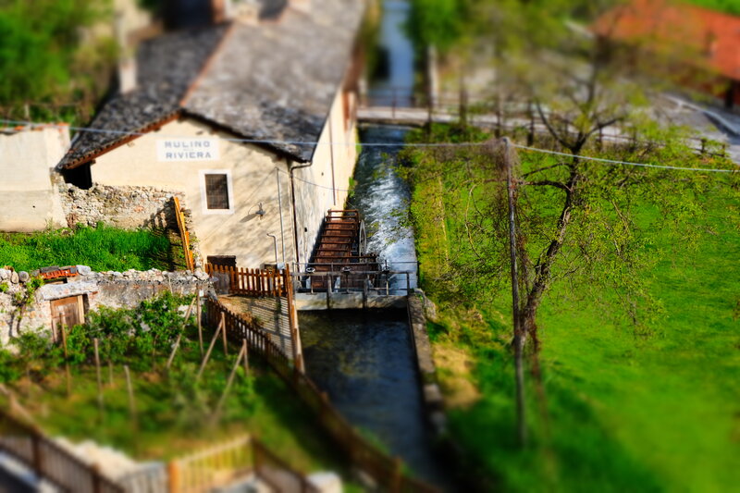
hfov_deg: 27.0
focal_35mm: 75
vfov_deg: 18.2
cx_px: 370
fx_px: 1541
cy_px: 246
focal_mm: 50
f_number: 5.6
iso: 400
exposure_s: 1/950
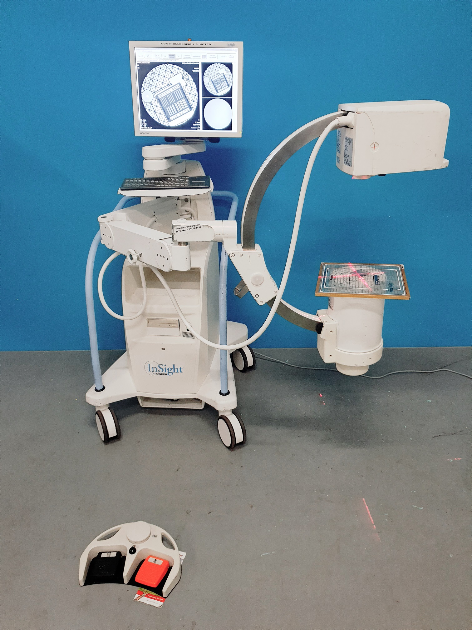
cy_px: 315
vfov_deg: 67.3
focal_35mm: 26
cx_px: 236
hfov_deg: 53.1
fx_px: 473
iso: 125
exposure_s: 1/50
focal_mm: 4.3
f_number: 1.5
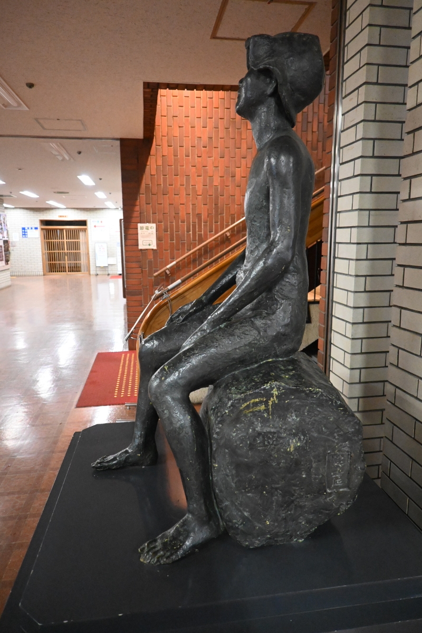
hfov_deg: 53.1
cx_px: 211
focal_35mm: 24
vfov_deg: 73.7
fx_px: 422
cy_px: 316
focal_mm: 16
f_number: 3.5
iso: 9000
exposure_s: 1/200
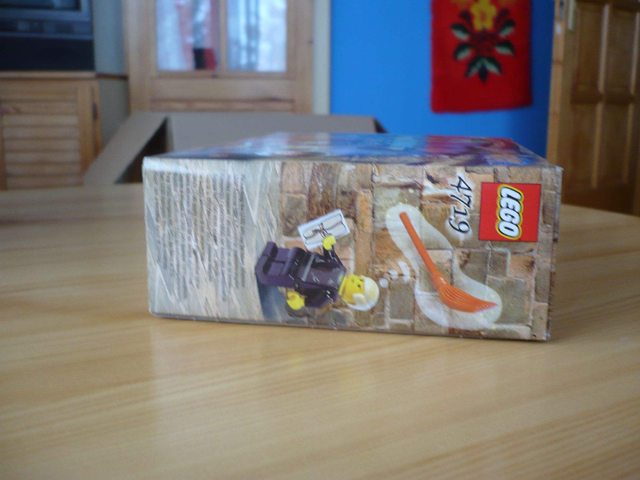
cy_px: 240
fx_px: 647
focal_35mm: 35
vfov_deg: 40.7
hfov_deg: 52.6
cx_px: 320
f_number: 2.8
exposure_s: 1/20
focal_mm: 5.8
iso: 100
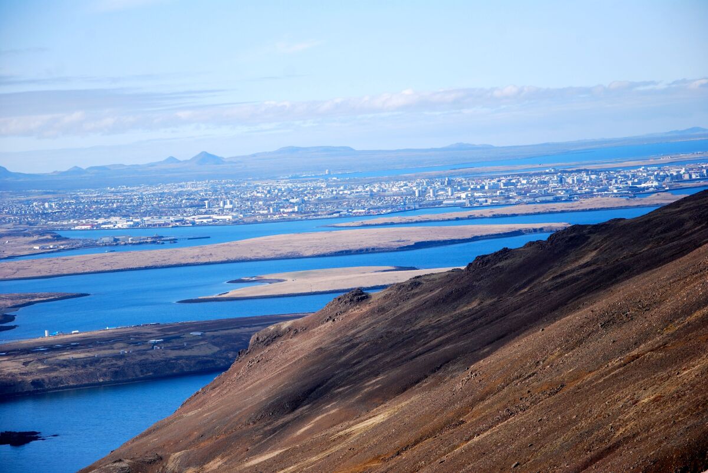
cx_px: 354
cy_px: 236
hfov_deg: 17.0
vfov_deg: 11.5
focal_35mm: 120
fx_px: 2363
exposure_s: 1/500
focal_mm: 80
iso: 125
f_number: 5.6
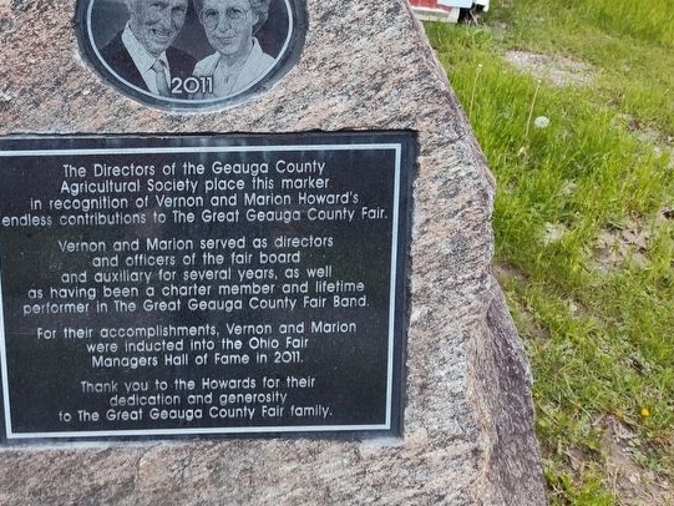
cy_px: 133
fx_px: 662
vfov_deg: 40.7
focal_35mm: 34
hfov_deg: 52.5
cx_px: 206
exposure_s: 1/60
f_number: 1.8
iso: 700
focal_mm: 5.56
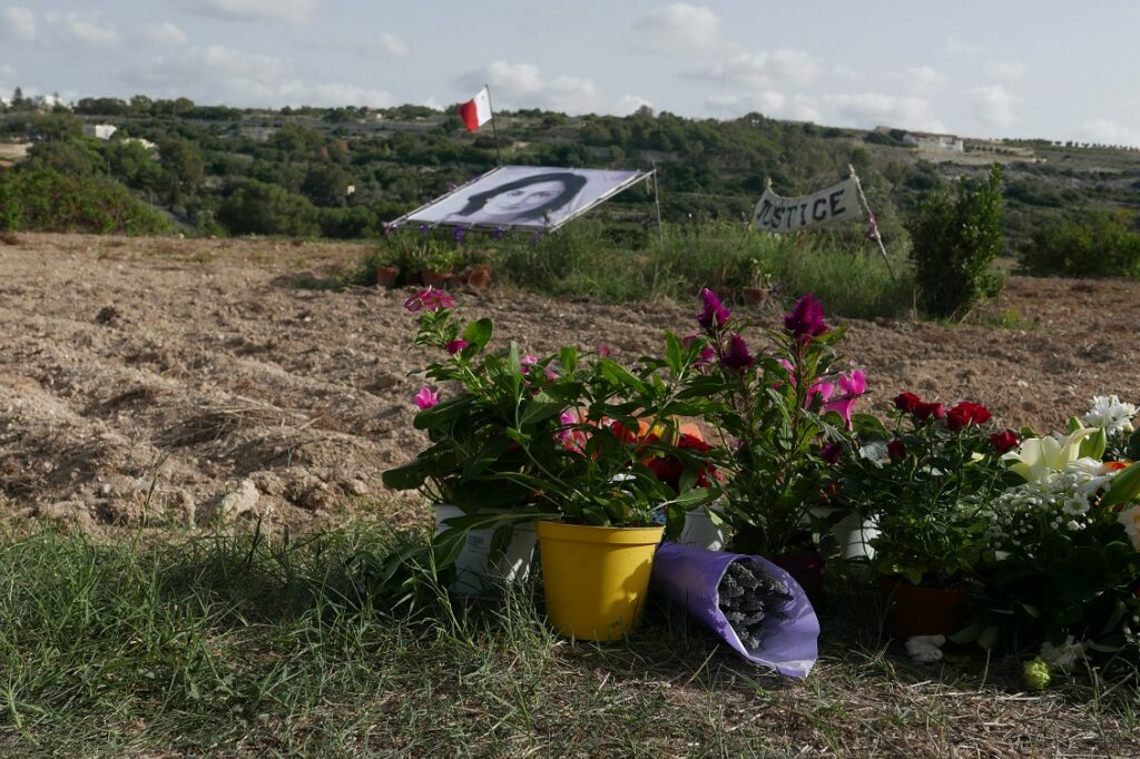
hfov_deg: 57.2
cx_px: 570
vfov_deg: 39.9
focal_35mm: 33
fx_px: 1045
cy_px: 380
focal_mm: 14.9
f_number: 5.6
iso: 200
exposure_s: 1/1000
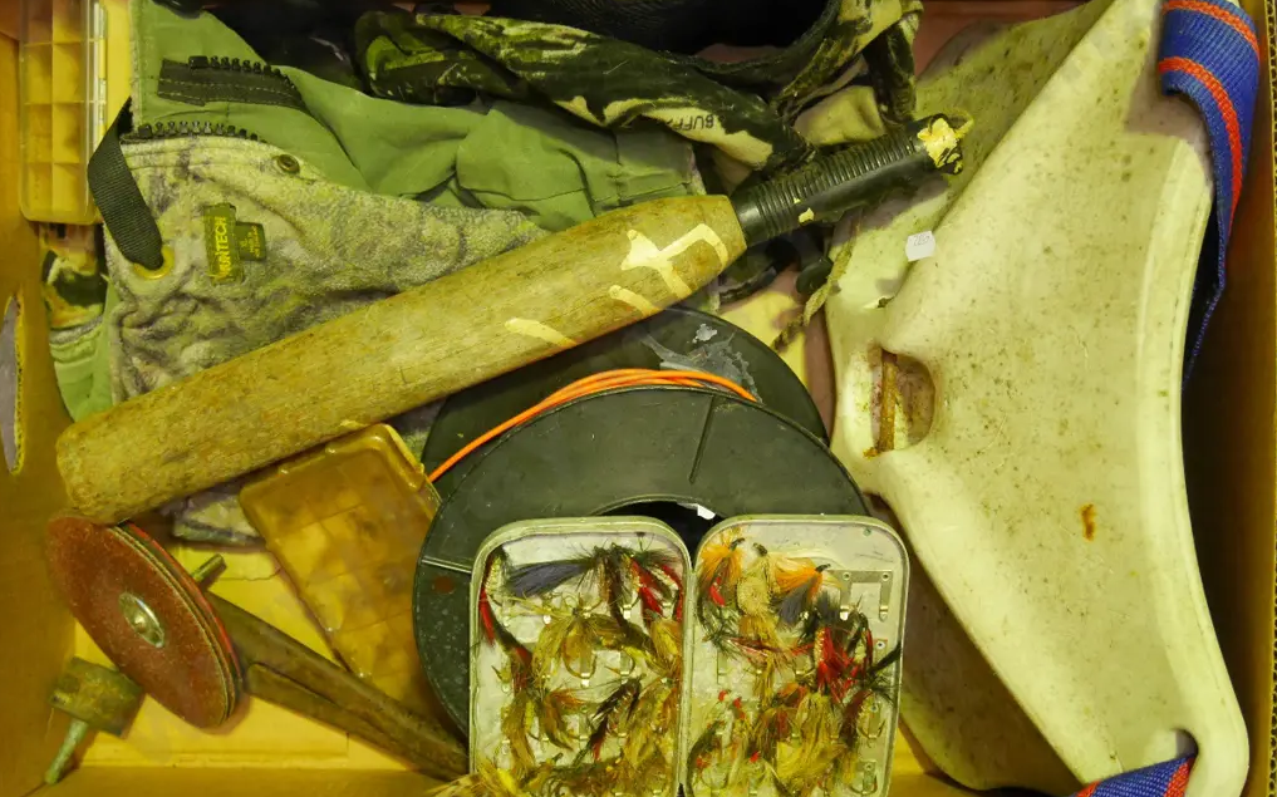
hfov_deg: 42.7
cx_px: 637
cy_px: 367
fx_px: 1635
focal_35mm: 47
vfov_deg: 27.4
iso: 3200
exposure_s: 1/60
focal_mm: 22
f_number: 4.9
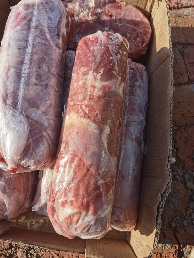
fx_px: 202
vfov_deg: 65.3
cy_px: 129
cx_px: 97
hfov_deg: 51.3
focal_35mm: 27
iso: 50
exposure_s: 1/1342
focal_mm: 5.58
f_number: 1.9
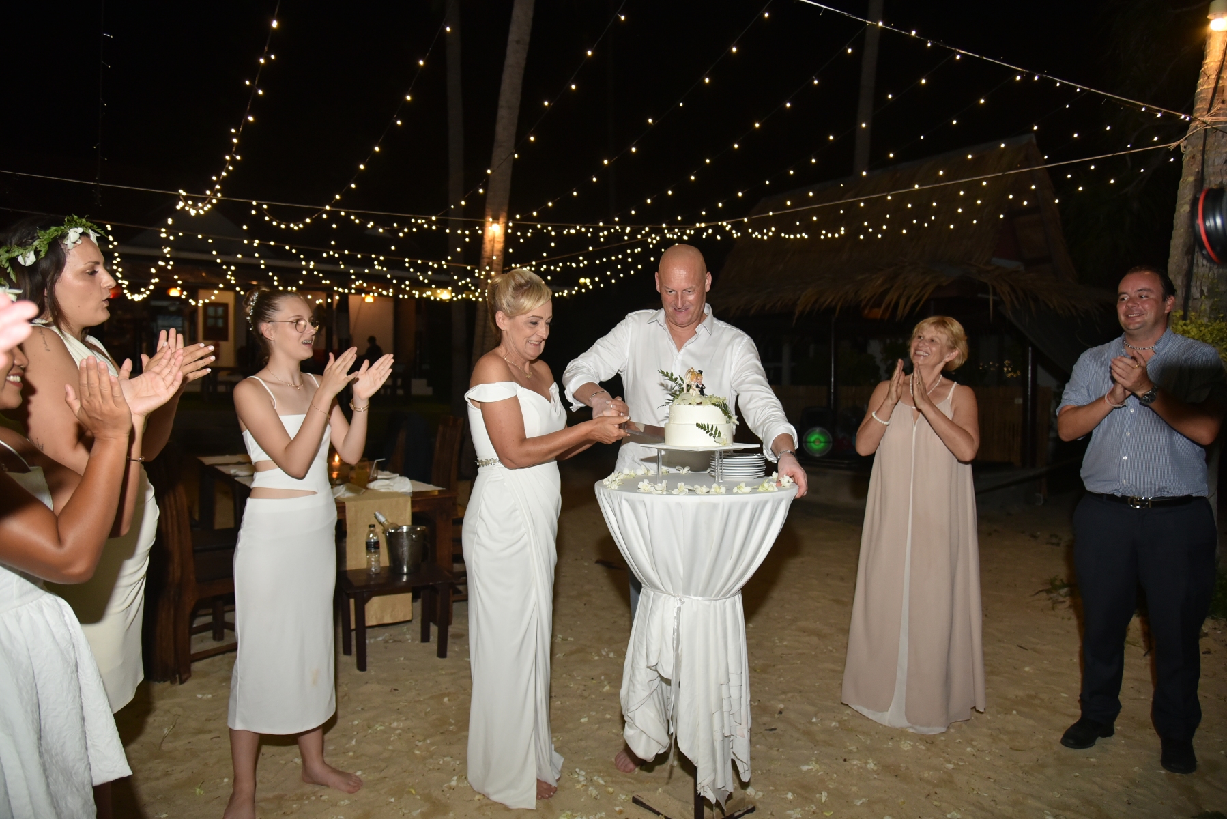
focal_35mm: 24
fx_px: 818
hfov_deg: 73.7
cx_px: 614
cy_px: 410
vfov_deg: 53.2
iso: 1600
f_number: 4
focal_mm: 24
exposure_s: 1/160
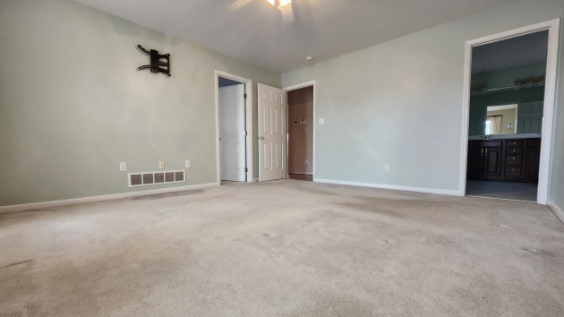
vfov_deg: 70.5
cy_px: 163
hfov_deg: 103.0
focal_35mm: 15
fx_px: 224
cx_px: 291
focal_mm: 1.74
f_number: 2.2
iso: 200
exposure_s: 1/60
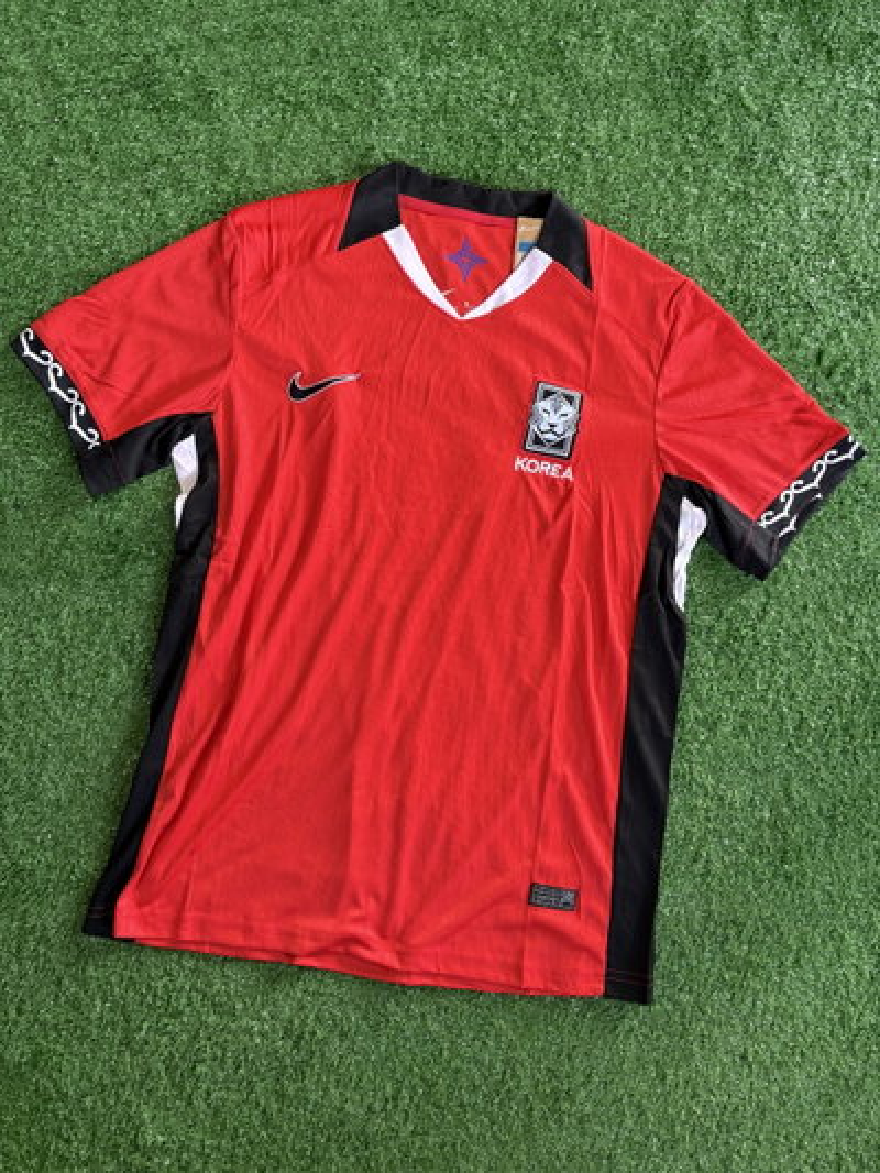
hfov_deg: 53.1
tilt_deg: -83.4
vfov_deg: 67.3
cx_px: 440
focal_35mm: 26
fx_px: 881
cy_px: 586
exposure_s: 1/50
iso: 200
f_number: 1.6
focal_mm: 5.96
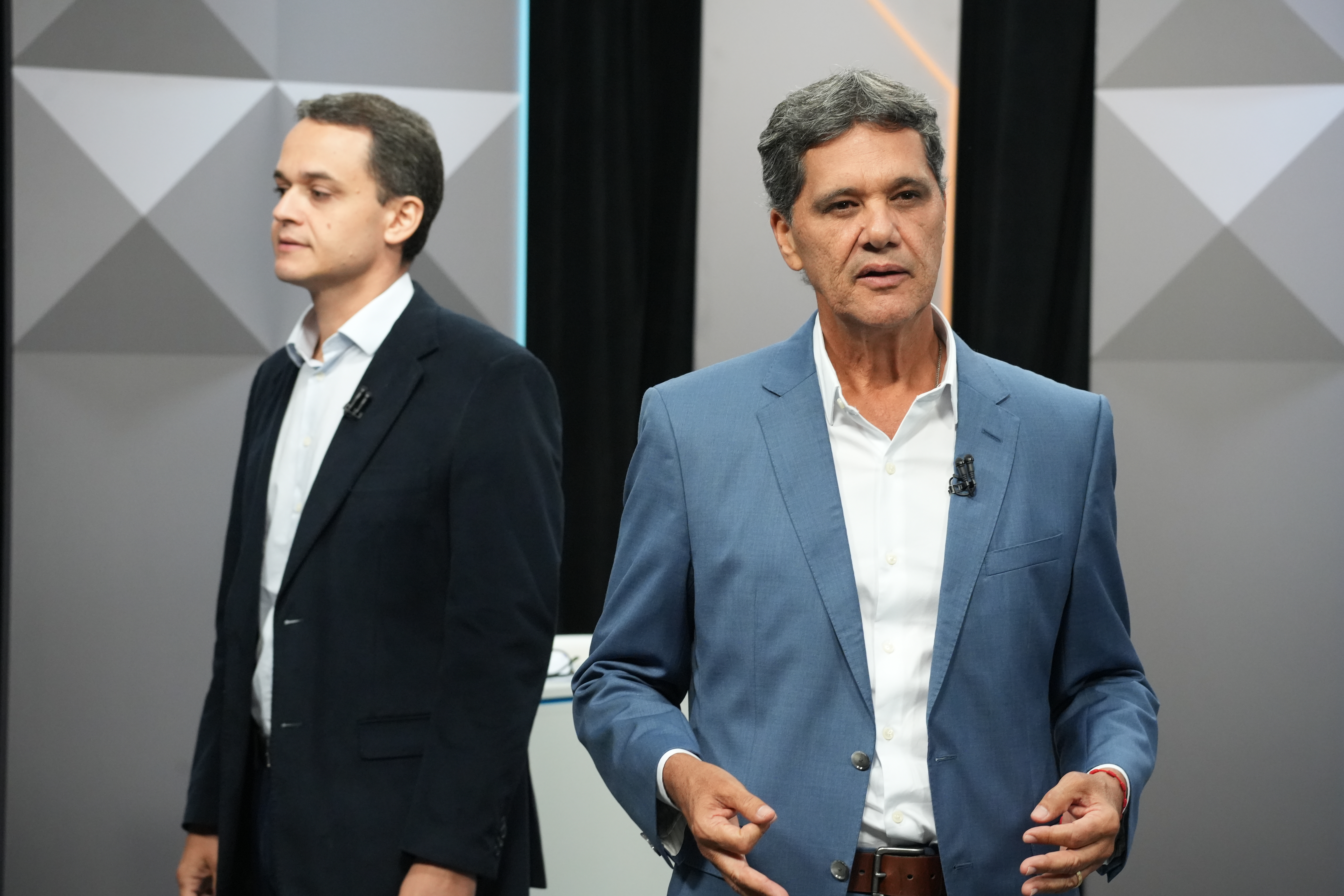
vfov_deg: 13.7
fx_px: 3733
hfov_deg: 20.4
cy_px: 448
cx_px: 672
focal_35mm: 100
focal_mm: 100
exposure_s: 1/200
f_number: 6.3
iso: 5000
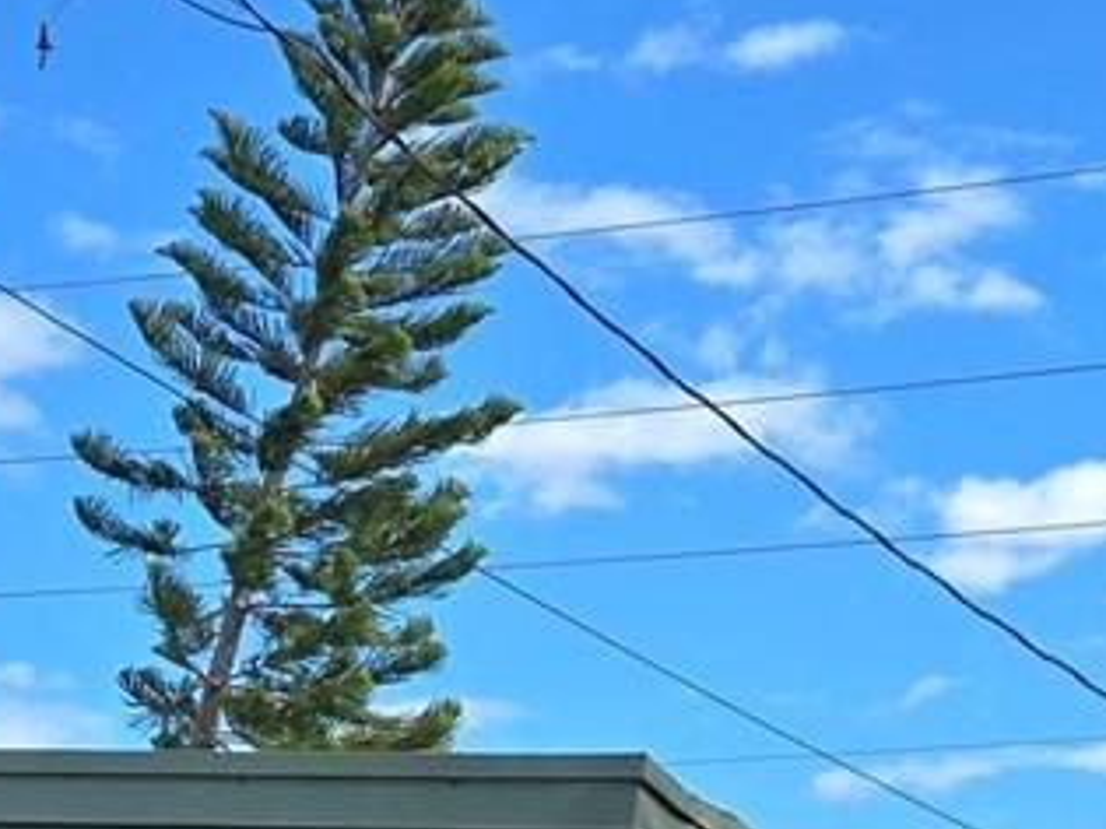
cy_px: 1251
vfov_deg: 12.1
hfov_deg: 16.8
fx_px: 3737
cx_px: 625
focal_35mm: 117
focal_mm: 5.4
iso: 64
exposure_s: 1/2921
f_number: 1.8
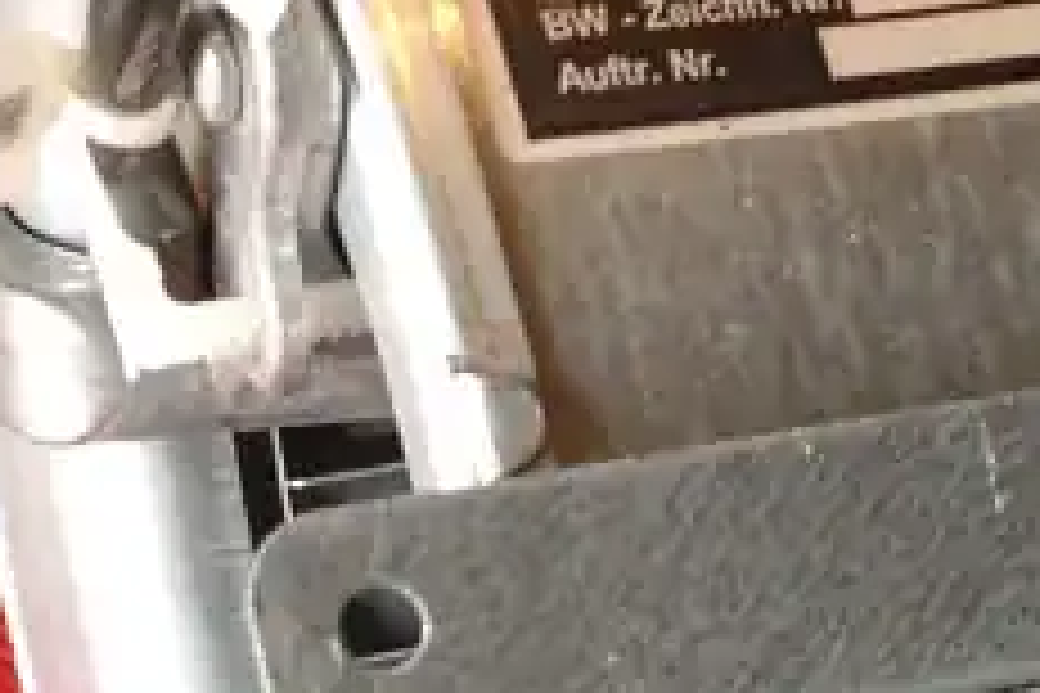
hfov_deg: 12.8
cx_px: 1256
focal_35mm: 157
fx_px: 4535
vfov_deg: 8.6
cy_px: 882
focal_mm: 4.28
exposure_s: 1/60
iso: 64
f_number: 2.4
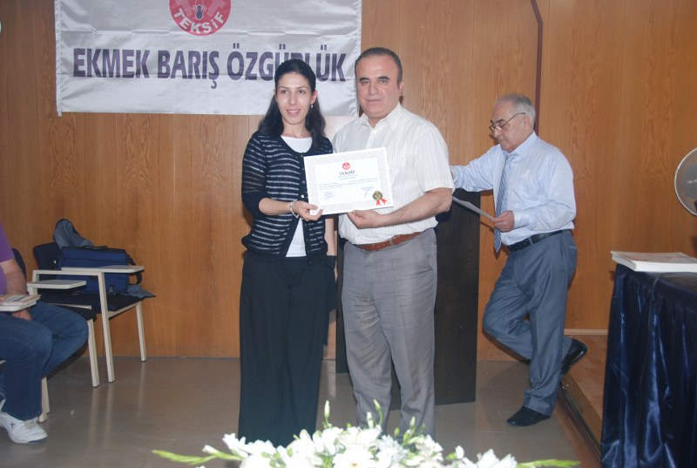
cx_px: 348
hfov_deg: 49.5
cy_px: 234
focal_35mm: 39
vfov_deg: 34.4
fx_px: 757
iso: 200
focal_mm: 26
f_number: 4
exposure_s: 1/60
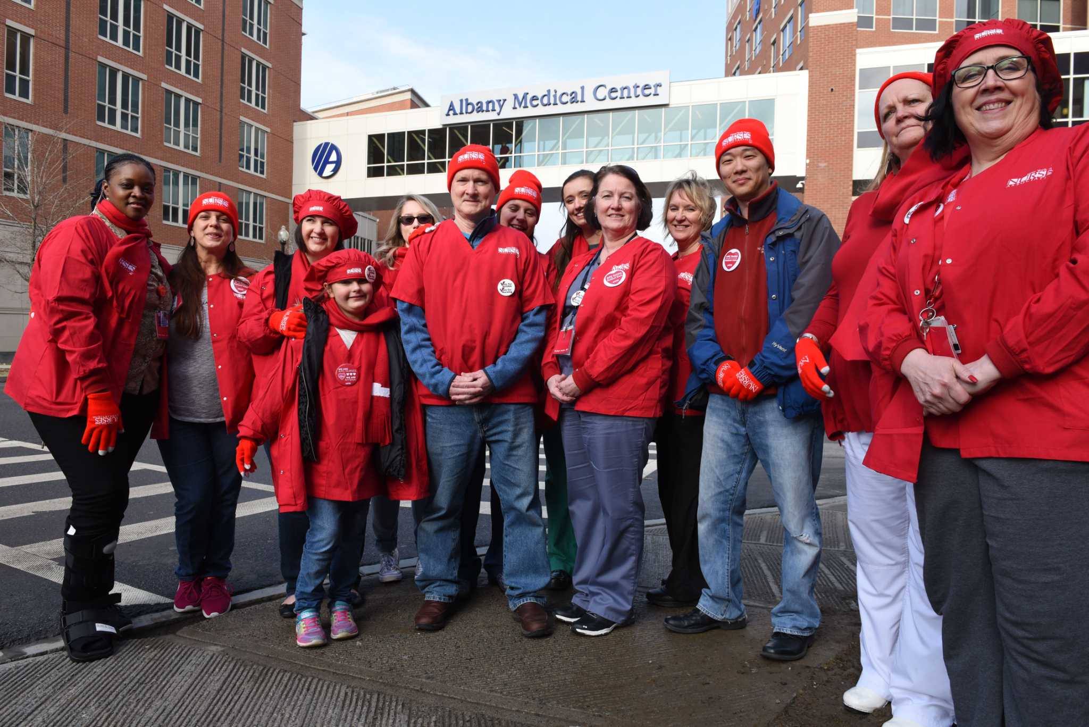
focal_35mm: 24
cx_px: 544
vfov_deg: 53.2
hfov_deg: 73.7
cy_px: 364
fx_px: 726
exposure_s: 1/320
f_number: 9
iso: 500
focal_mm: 24
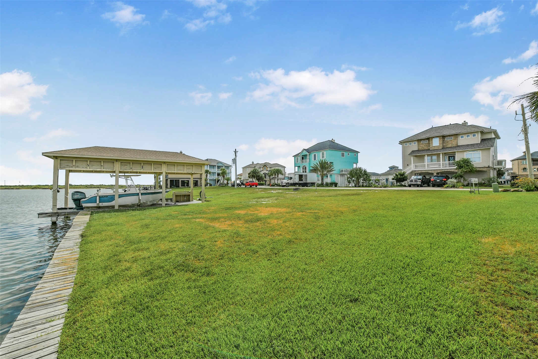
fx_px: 209
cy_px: 180
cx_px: 269
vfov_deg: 81.2
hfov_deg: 104.3
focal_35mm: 14
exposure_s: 1/1600
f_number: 10
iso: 200
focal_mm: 14
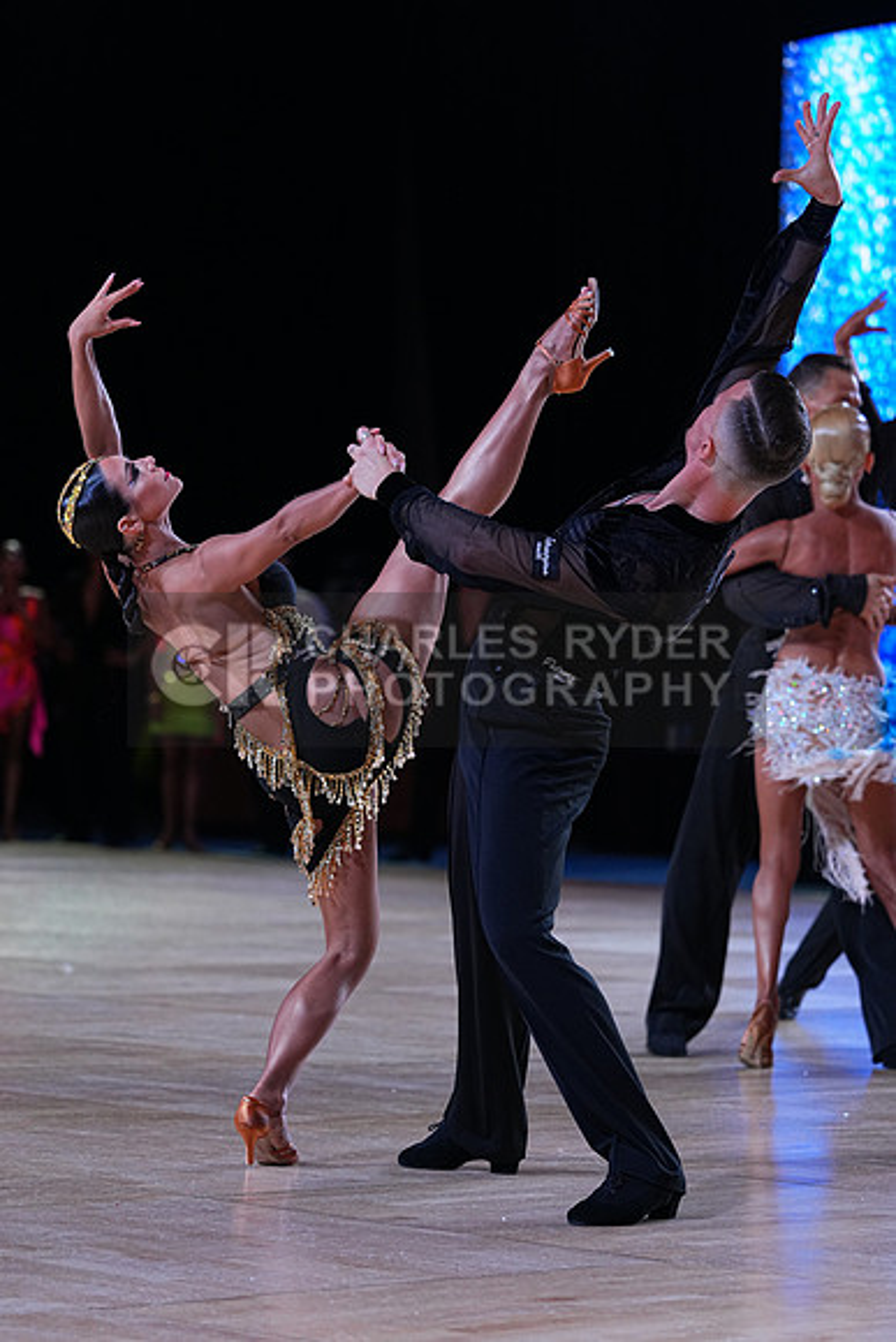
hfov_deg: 9.9
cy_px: 671
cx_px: 448
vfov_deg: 14.9
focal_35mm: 138
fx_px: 5149
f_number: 4
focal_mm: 138
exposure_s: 1/500
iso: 1000
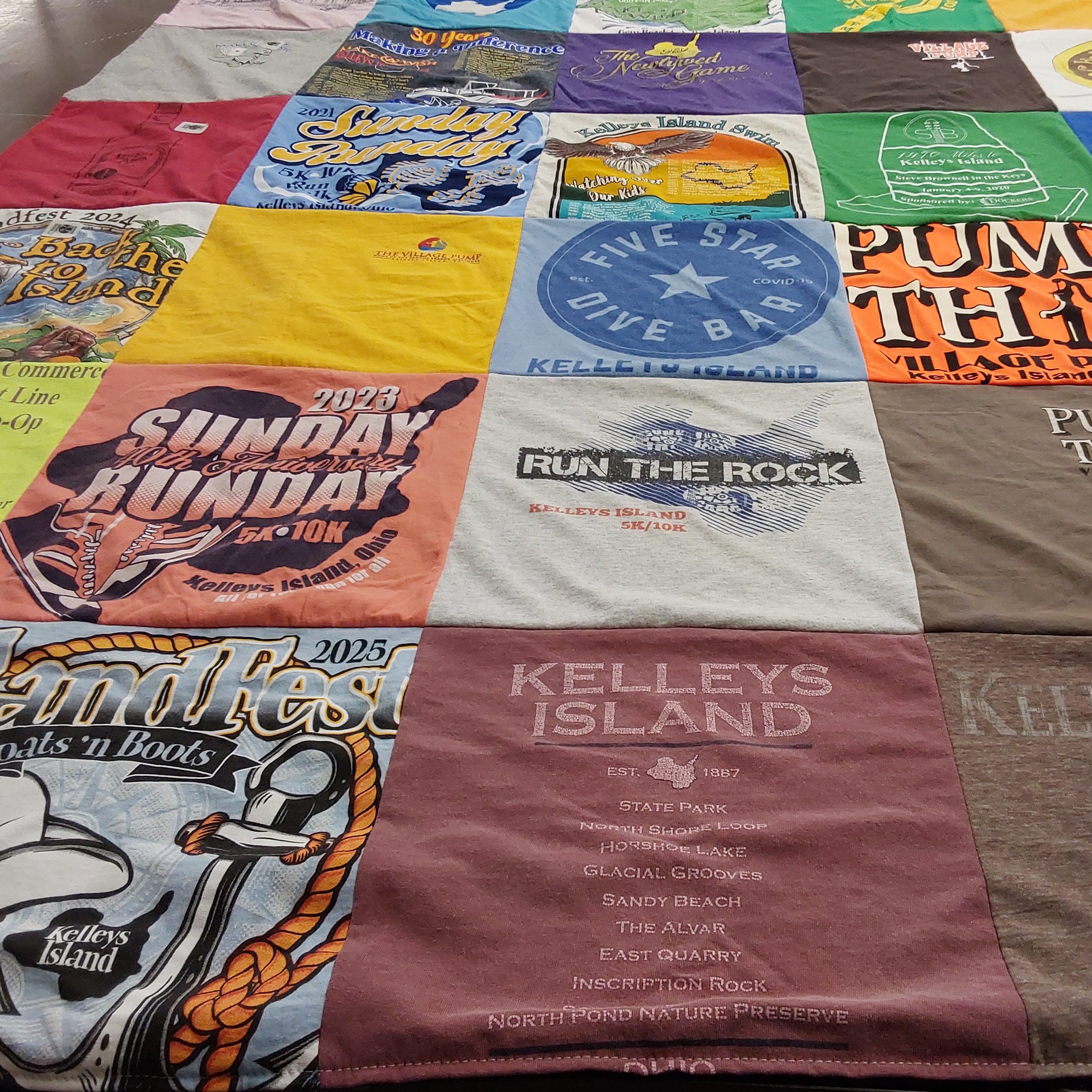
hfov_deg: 48.2
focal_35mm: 34
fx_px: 1213
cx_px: 646
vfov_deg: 48.4
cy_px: 535
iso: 80
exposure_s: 1/60
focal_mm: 2.91
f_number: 1.9
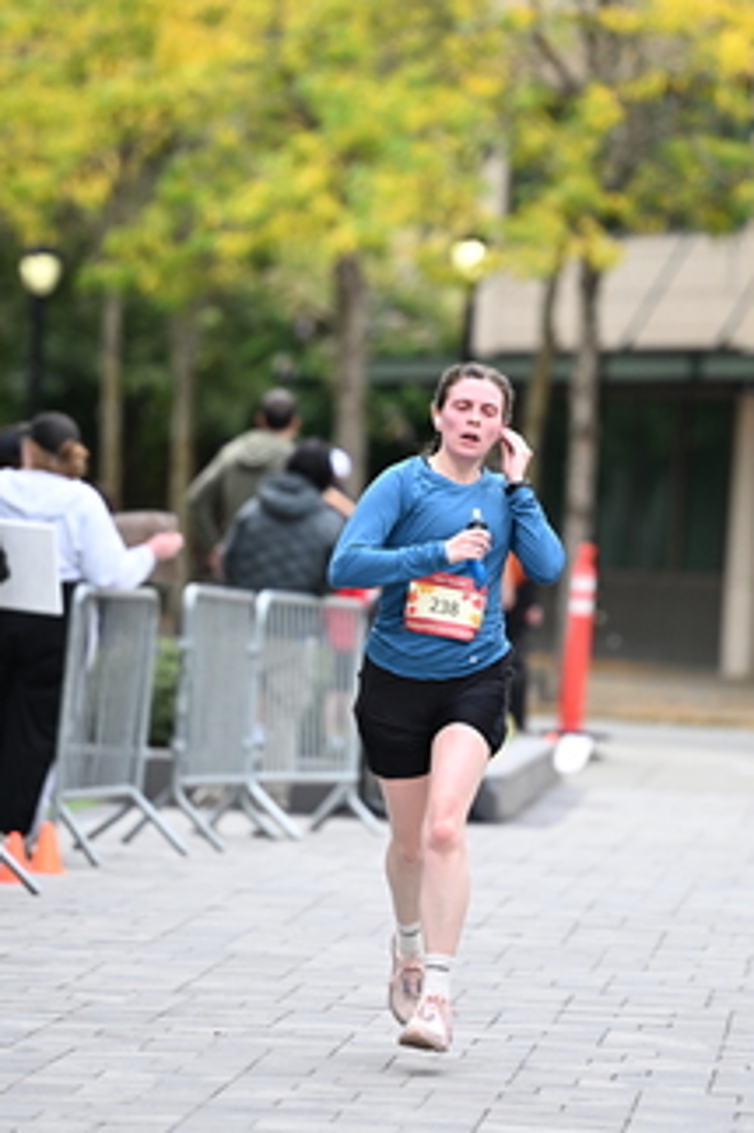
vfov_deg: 7.3
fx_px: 8837
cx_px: 451
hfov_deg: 4.9
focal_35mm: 281
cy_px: 445
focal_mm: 165
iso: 640
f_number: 2.8
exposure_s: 1/2000
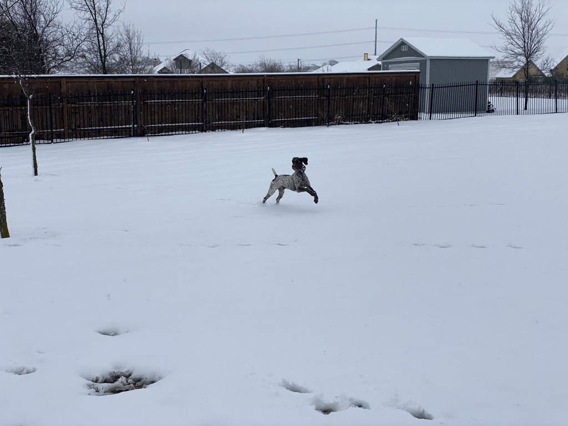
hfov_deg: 36.8
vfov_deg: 28.0
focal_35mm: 52
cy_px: 213
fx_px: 853
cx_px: 284
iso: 20
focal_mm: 6
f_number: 2
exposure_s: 1/1370
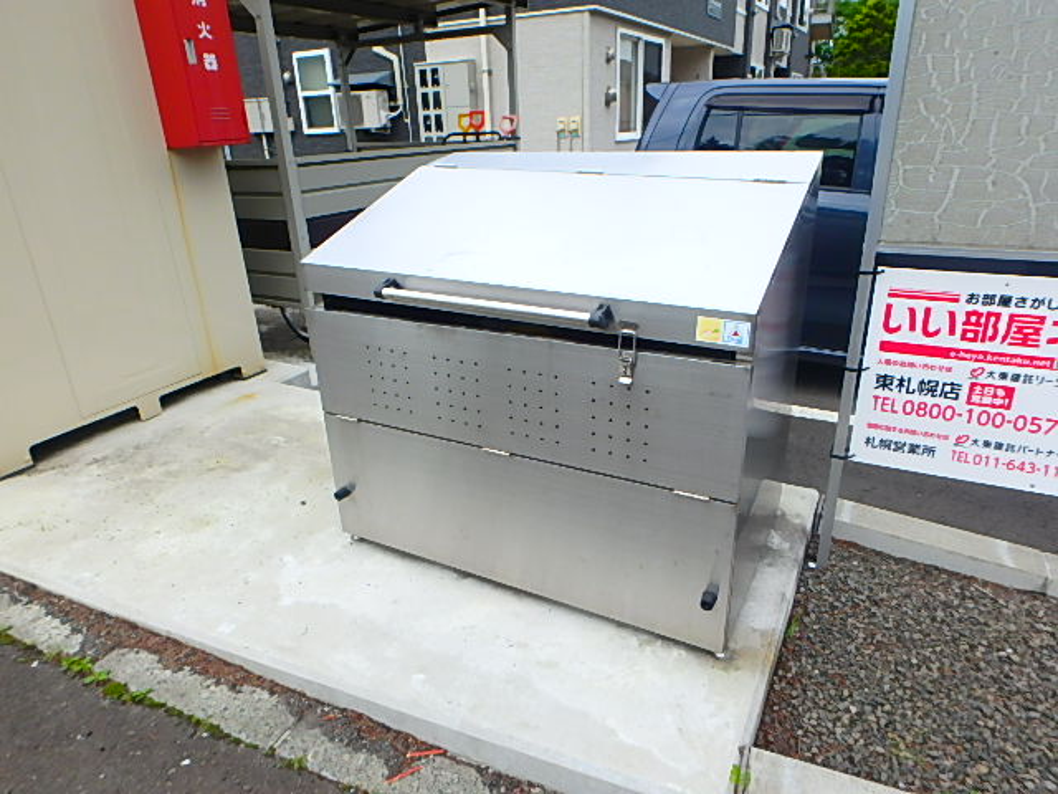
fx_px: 642
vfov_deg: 63.4
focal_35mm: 21
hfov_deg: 79.0
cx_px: 529
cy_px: 397
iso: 125
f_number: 3.5
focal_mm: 3.7
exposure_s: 1/500
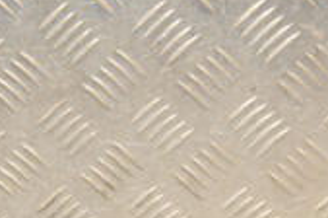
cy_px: 350
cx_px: -109
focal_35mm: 160
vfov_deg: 8.3
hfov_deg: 12.4
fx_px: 1455
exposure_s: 1/200
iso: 800
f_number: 6.3
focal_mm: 30
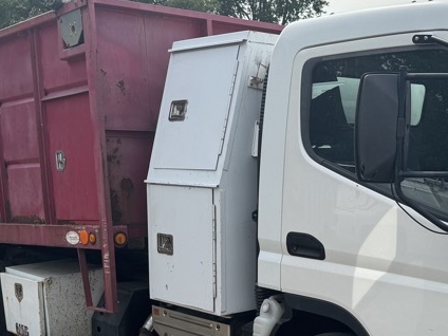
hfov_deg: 33.1
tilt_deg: -7.3
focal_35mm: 58
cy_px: 274
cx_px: 283
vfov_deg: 24.8
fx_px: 751
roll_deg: -1.9
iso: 80
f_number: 1.78
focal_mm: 6.76
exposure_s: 1/2710
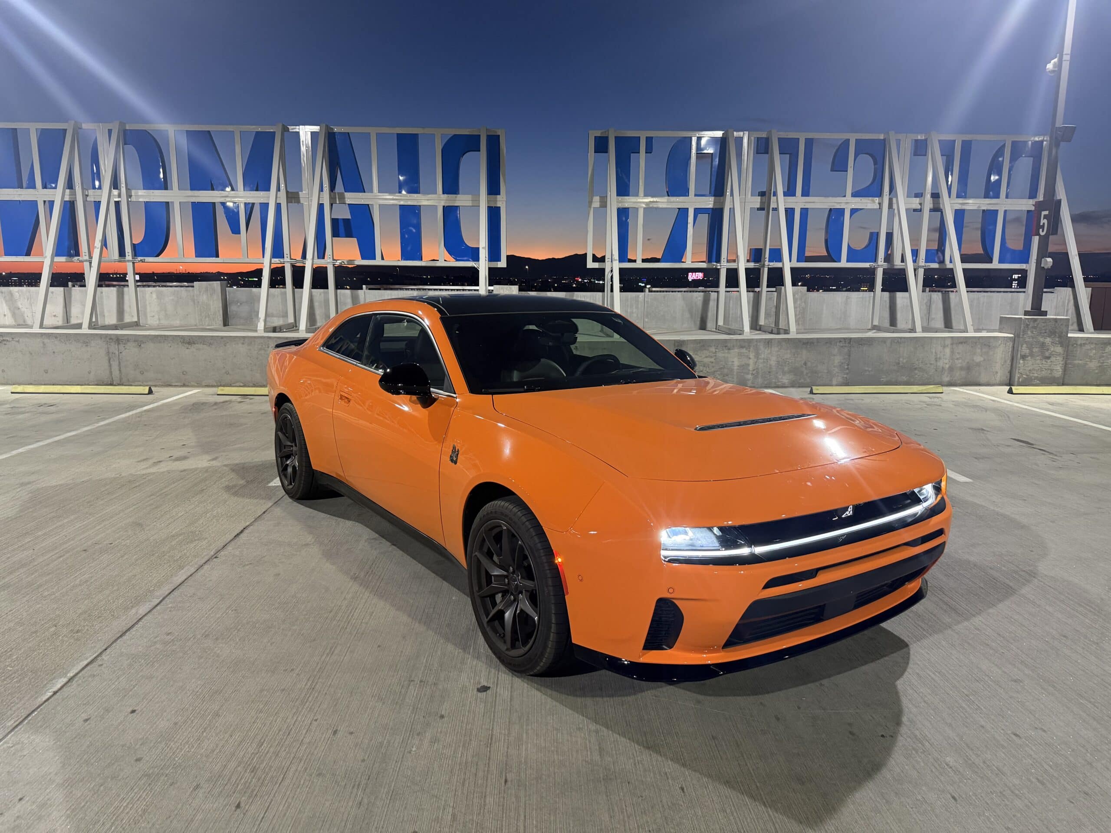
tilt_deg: -9.4
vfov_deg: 56.8
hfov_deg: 71.6
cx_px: 556
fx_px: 770
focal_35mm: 24
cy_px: 416
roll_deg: -0.3
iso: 320
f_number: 1.78
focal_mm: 6.76
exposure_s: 1/54
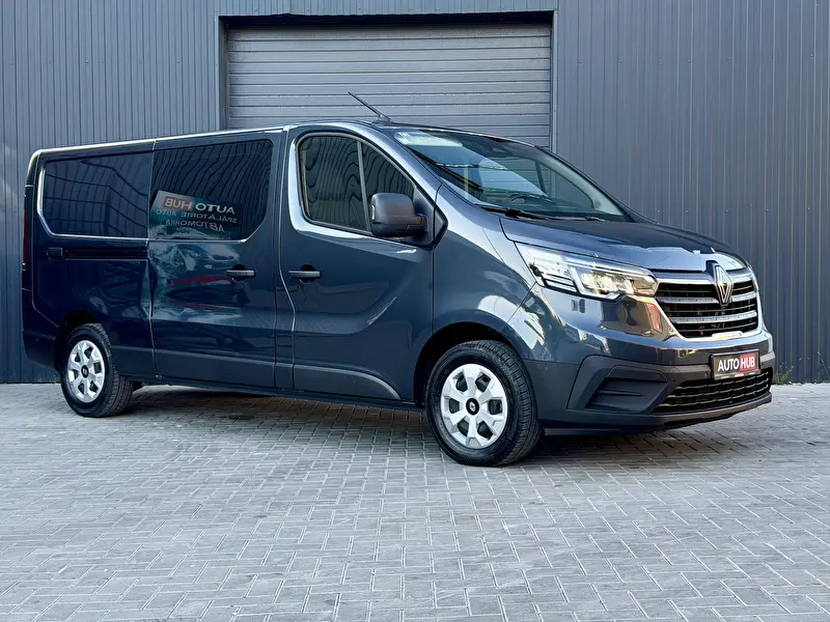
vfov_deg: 30.3
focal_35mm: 48
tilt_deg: -2.5
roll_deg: +1.1
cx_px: 415
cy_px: 311
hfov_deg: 39.7
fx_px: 1151
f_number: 1.78
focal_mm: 6.76
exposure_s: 1/198
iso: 50
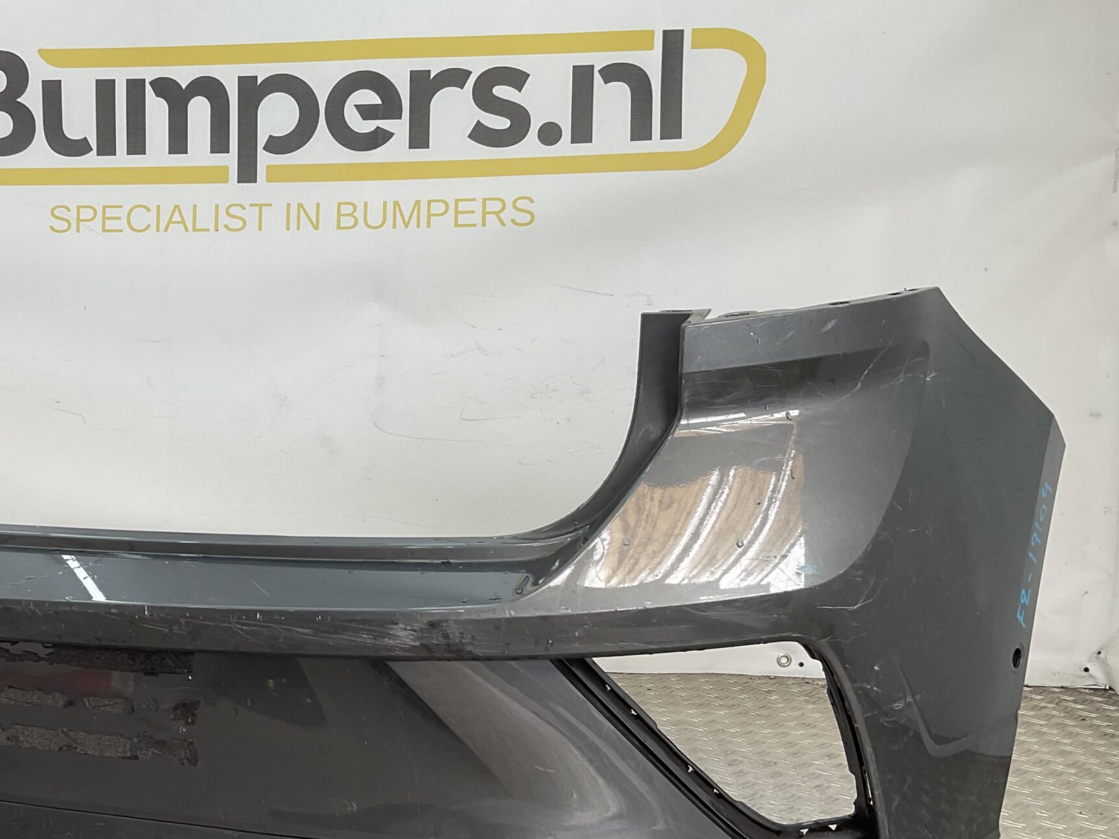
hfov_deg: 42.6
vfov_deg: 33.4
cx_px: 291
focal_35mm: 43
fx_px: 1390
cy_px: 540
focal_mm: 3
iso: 16
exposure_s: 1/128
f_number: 1.8
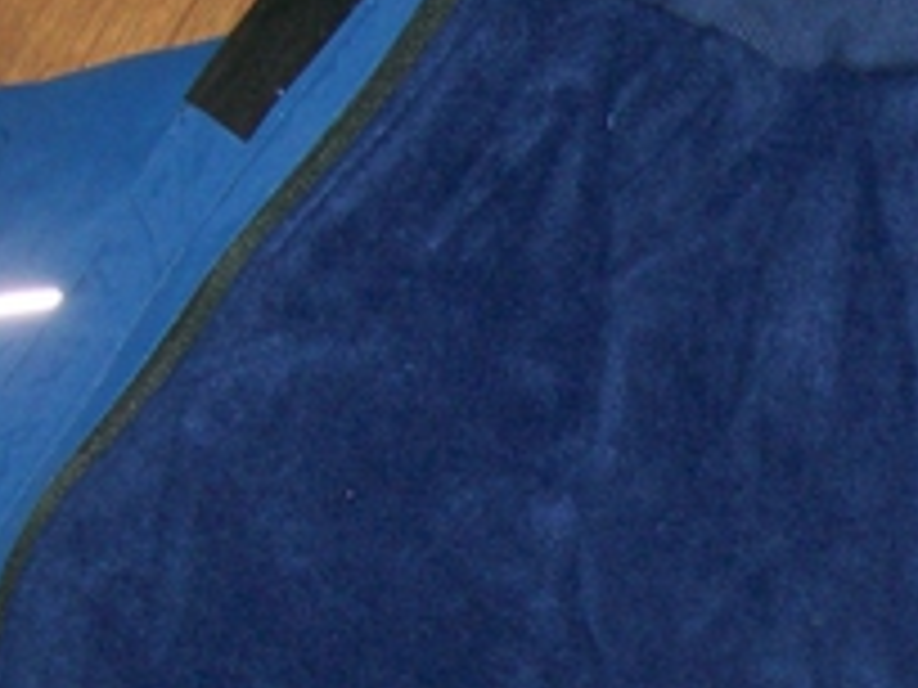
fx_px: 2572
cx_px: 864
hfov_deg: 19.8
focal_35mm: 97
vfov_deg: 15.2
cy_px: 497
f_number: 2.7
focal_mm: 6
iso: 140
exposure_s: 1/64
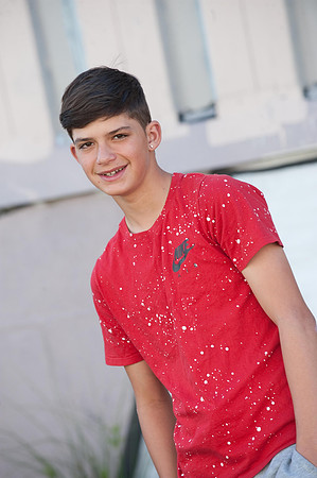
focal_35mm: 200
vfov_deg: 10.3
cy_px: 239
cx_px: 158
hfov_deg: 6.9
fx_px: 2648
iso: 320
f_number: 5.6
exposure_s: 1/250
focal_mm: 200
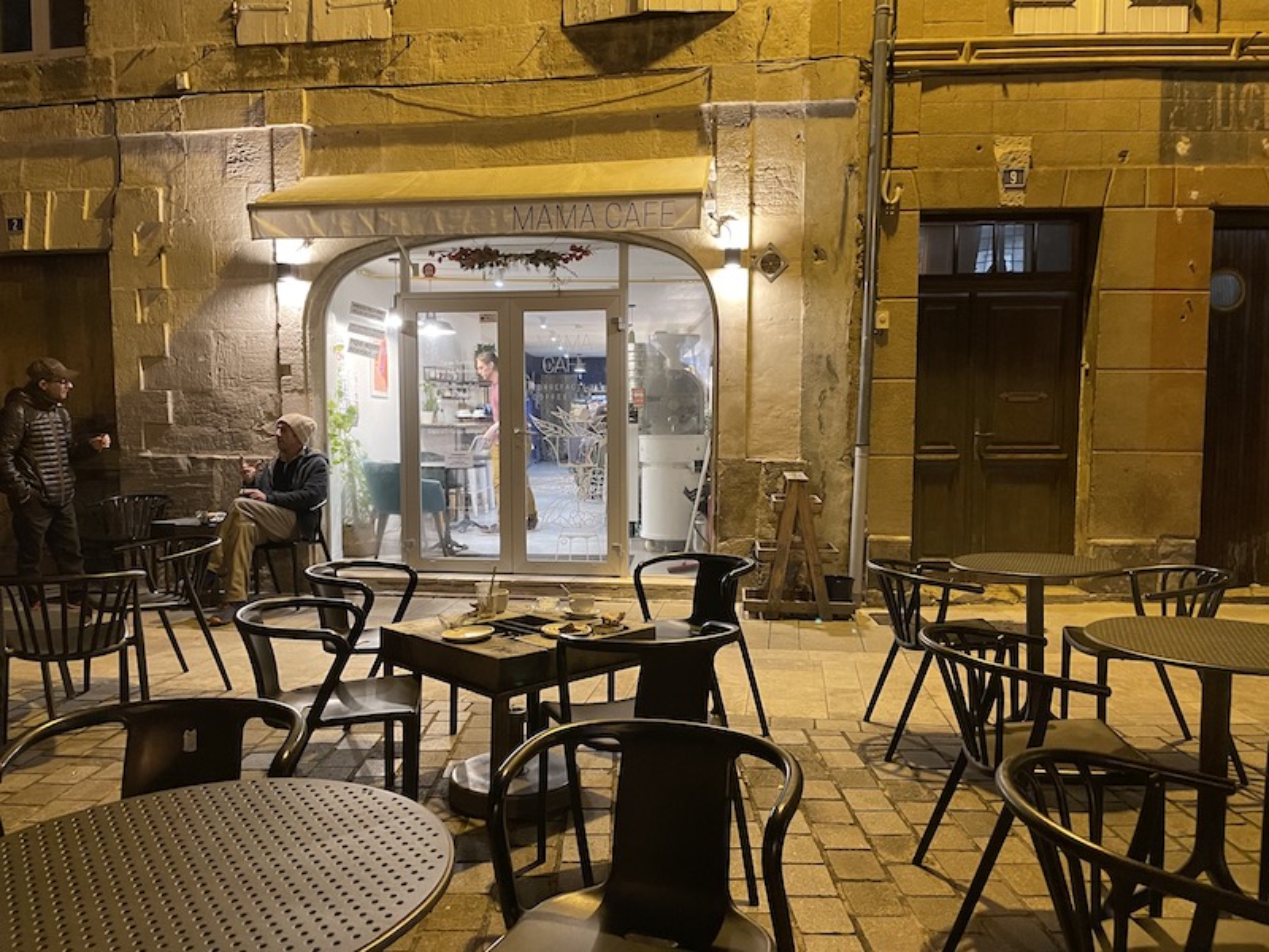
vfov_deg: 53.1
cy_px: 476
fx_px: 953
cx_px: 634
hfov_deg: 67.3
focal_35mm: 26
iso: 500
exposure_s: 1/33
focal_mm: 4.2
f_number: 1.6
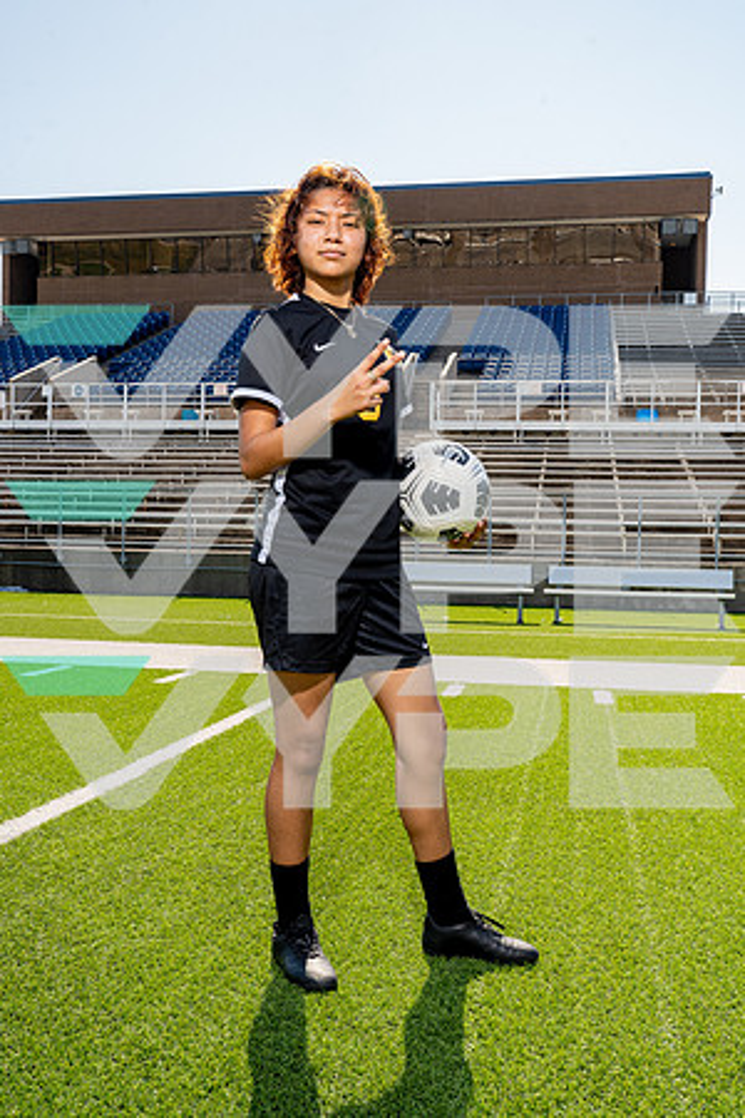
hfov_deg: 37.9
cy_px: 559
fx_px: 1086
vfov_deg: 54.4
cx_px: 372
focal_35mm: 35
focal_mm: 35
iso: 320
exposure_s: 1/250
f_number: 11
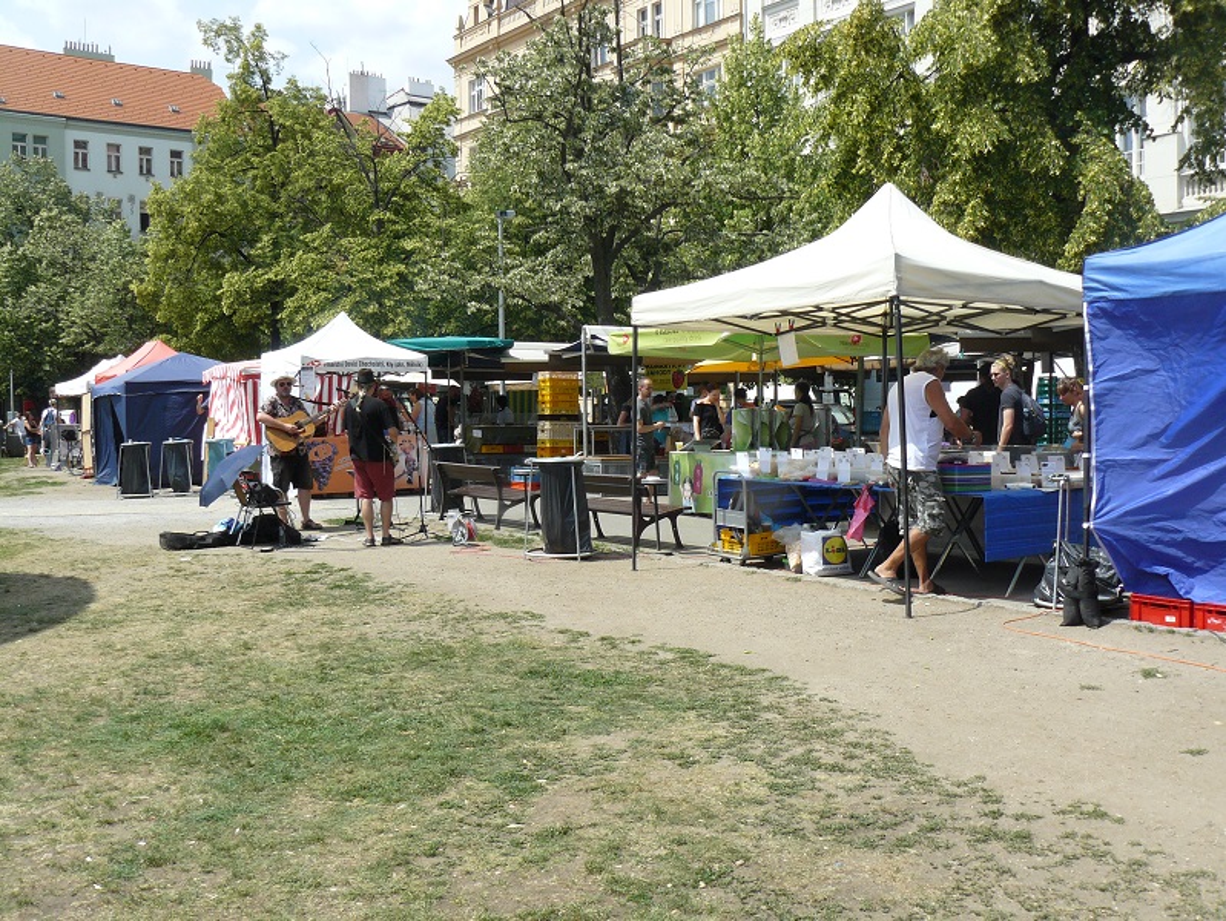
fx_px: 1276
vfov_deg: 39.7
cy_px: 460
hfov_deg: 51.3
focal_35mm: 36
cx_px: 613
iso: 100
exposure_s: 1/250
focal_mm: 6
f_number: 5.6
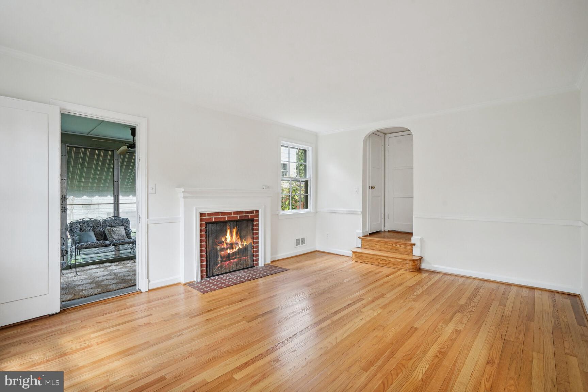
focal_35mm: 16
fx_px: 261
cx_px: 294
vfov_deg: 73.7
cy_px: 196
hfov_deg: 96.7
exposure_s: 1/30
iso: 500
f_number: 9
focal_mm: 16
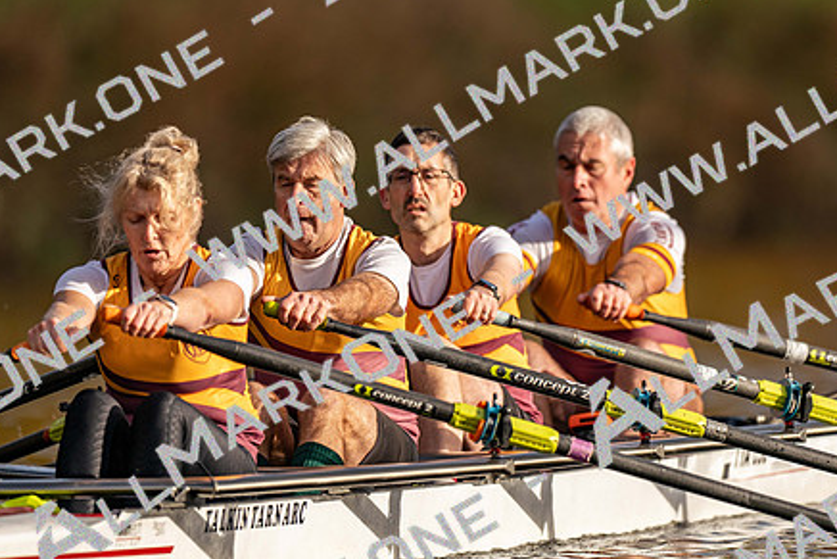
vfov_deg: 1.7
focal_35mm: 799
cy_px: 287
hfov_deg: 2.6
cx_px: 424
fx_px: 18582
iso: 250
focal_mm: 600
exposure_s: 1/2500
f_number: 4
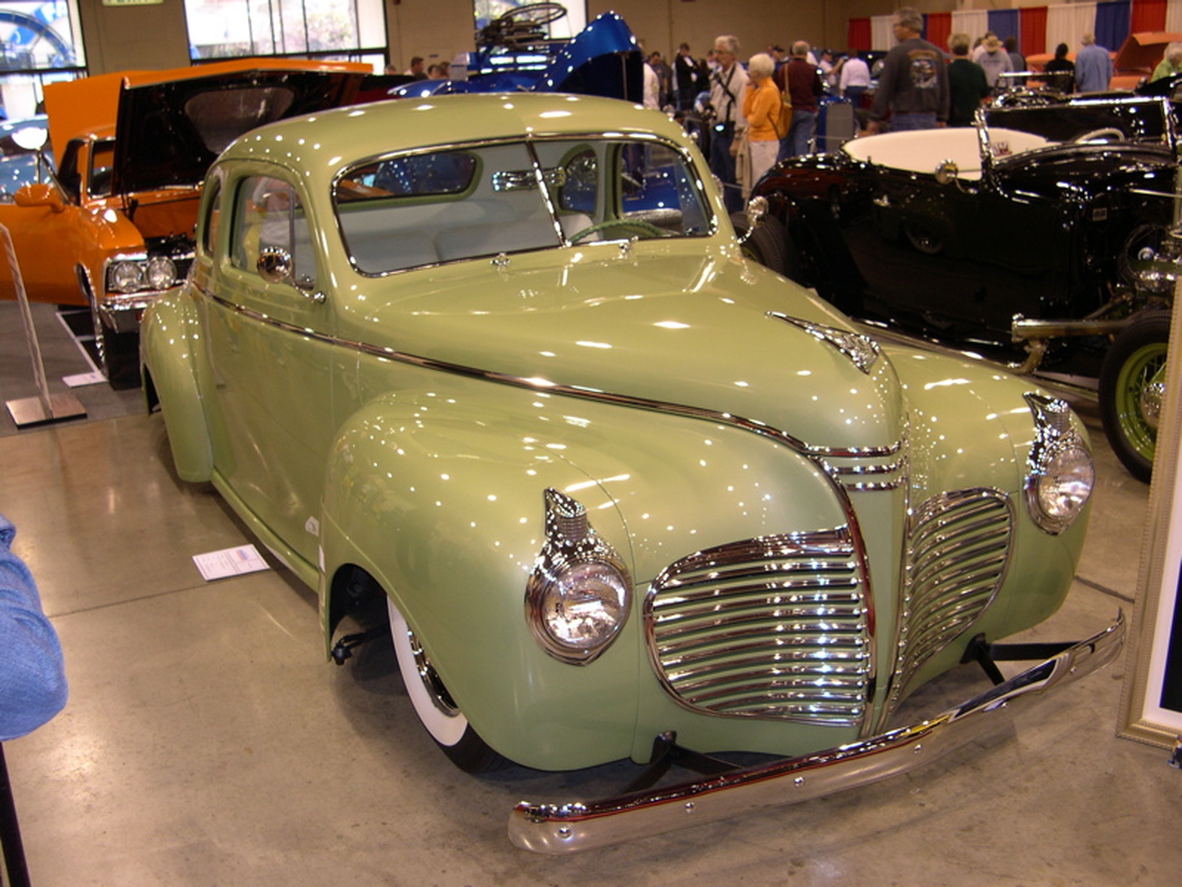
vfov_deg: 37.7
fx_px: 1298
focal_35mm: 38
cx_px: 591
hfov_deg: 49.0
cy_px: 444
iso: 100
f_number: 2.8
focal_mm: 8
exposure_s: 1/30
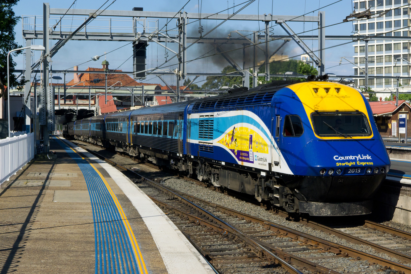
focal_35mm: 65
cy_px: 137
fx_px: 742
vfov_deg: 20.9
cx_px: 206
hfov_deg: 31.0
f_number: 5.6
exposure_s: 1/640
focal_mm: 13.9
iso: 100
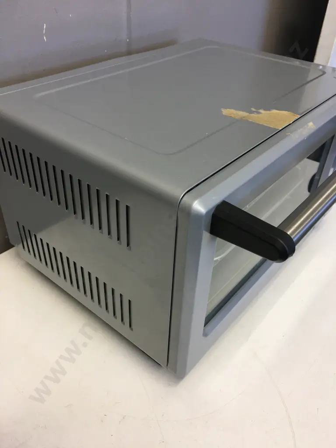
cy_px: 224
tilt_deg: -35.7
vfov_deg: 61.7
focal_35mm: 29
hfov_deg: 48.2
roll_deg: -4.4
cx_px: 168
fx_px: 375
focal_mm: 4.15
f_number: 2.2
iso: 32
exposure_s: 1/33
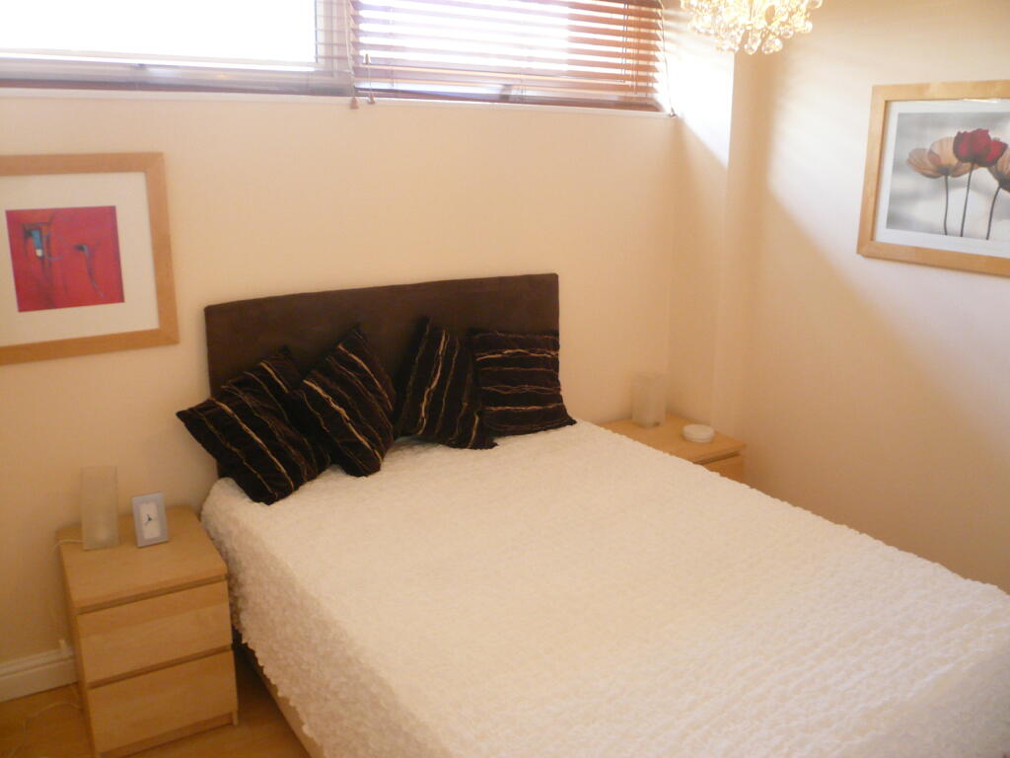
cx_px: 505
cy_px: 379
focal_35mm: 28
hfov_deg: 63.4
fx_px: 817
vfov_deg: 49.7
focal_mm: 4.6
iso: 200
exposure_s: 1/8
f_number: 2.8
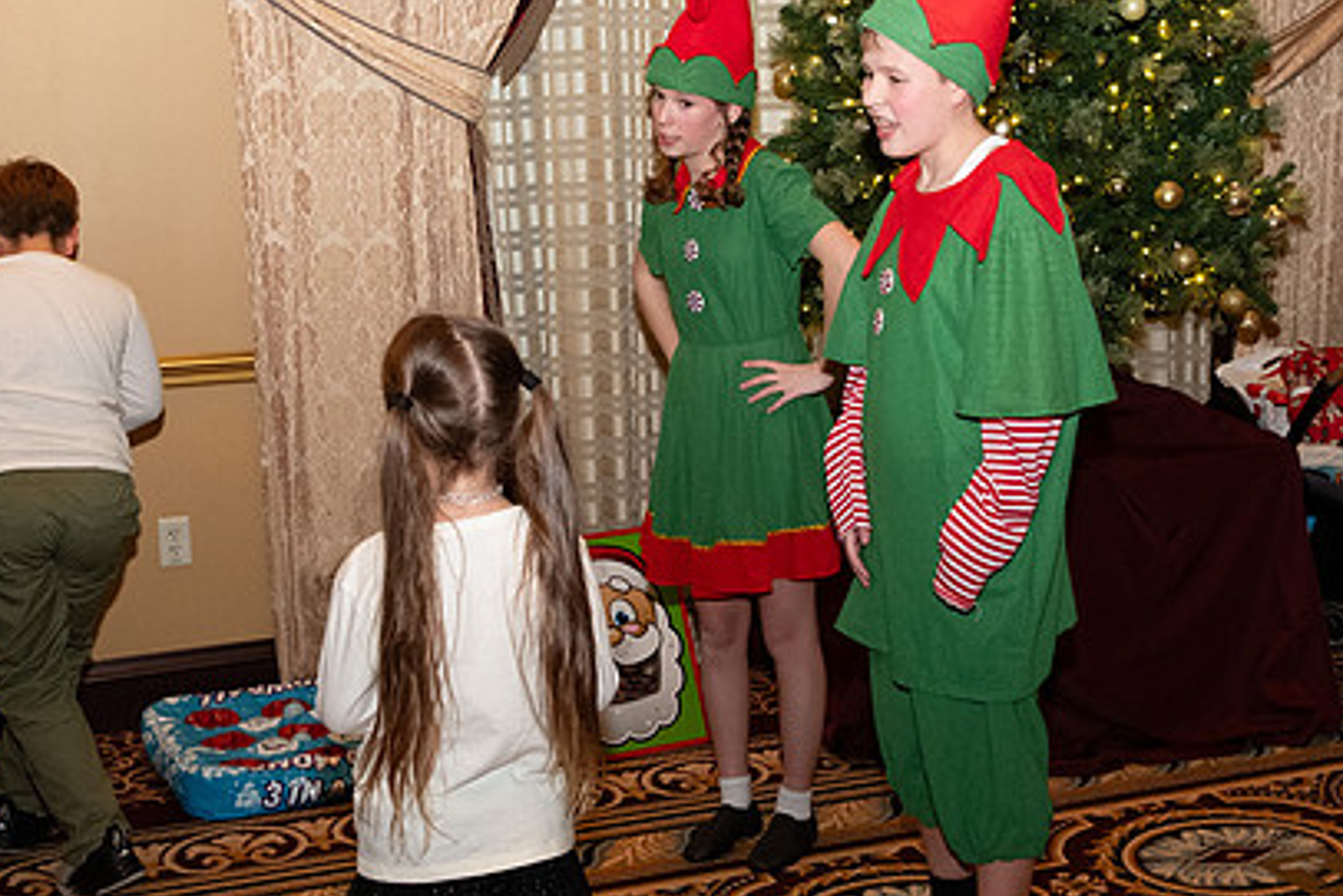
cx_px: 701
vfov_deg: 27.0
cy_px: 415
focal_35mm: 50
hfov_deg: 39.6
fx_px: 1866
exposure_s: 1/125
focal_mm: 23.3
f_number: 4.5
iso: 3200
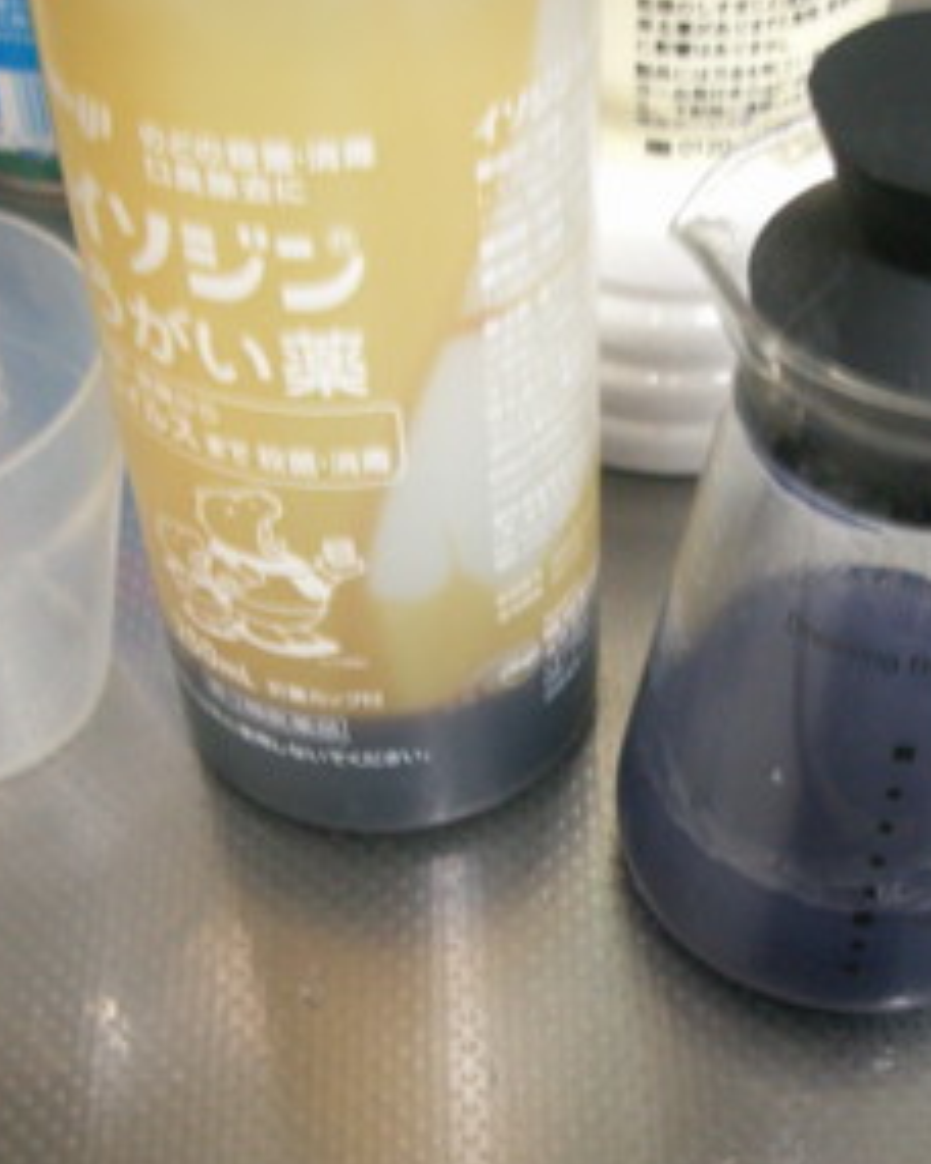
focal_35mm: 57
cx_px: 727
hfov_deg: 26.3
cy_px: 621
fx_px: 1963
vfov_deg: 33.0
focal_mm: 7.7
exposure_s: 1/5
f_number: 3.5
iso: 160
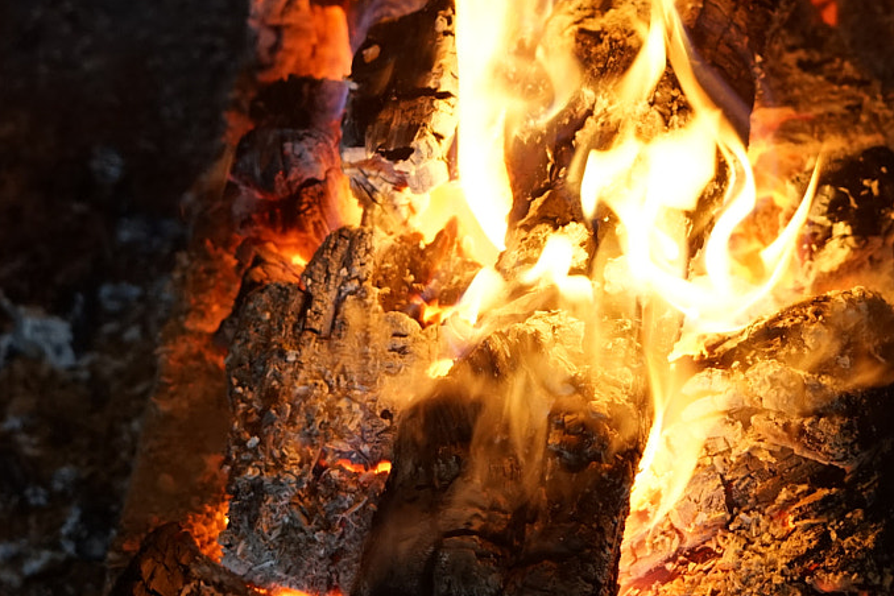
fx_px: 2930
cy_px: 86
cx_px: 653
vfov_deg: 11.6
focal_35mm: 118
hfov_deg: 17.3
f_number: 2.8
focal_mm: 50
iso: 1250
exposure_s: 1/60
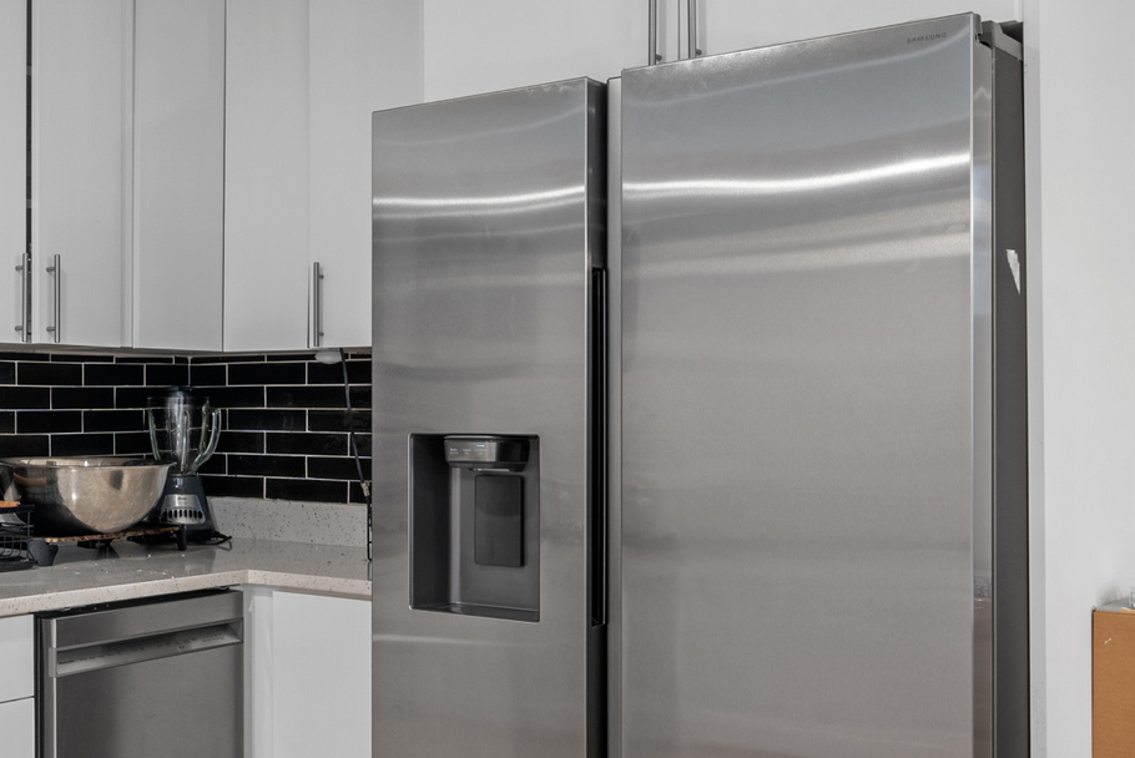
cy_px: 412
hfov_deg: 35.8
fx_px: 1455
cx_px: -133
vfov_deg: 29.2
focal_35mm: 46
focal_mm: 20.5
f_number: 8
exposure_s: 1.3
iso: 500
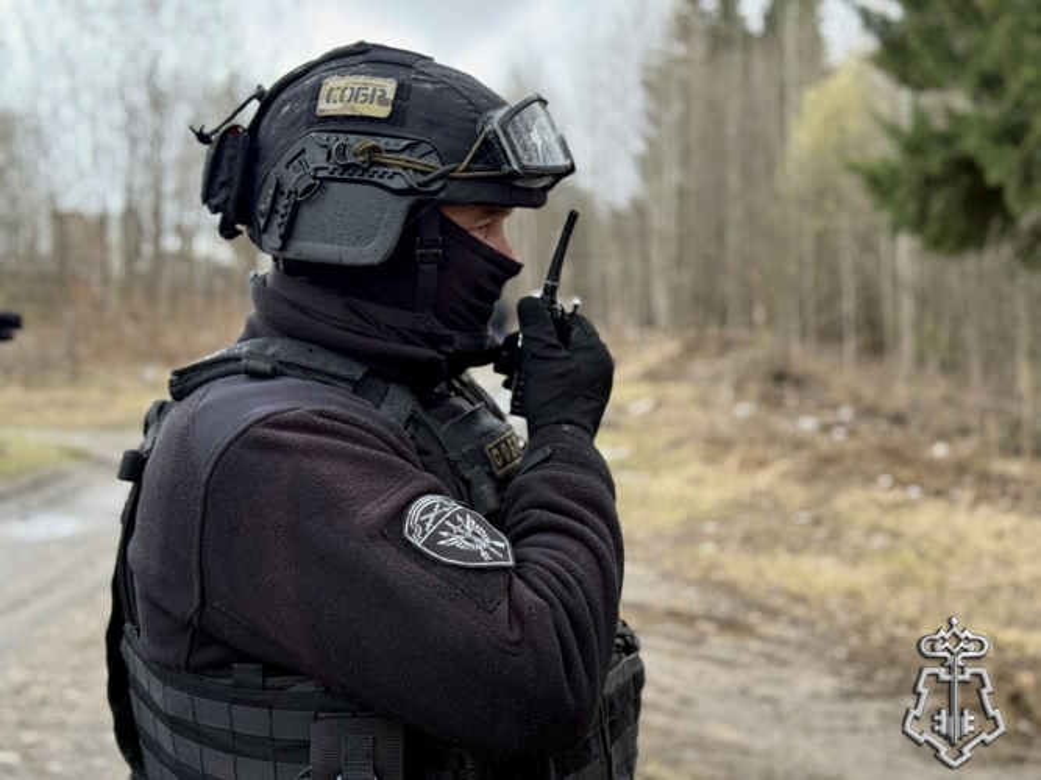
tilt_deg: -3.7
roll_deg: -1.0
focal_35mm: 48
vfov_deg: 30.3
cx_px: 520
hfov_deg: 39.7
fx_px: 1443
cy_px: 390
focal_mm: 6.76
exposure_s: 1/94
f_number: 1.78
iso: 100
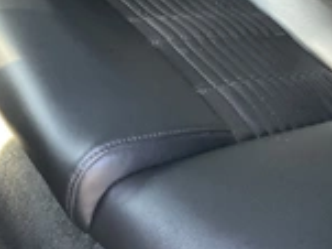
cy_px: -13
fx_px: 738
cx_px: 22
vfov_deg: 18.5
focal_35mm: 77
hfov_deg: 24.5
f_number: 1.8
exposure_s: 1/60
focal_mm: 3
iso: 160
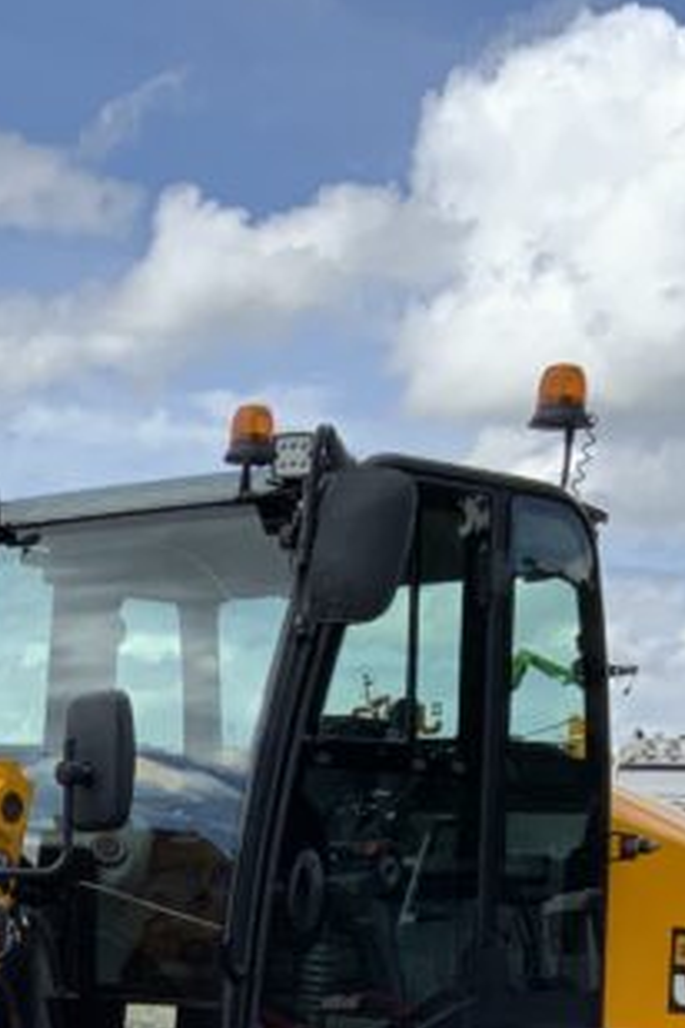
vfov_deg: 19.3
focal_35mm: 100
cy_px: 1214
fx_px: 2854
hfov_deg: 13.2
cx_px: -186
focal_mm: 3
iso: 16
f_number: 1.8
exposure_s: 1/1490
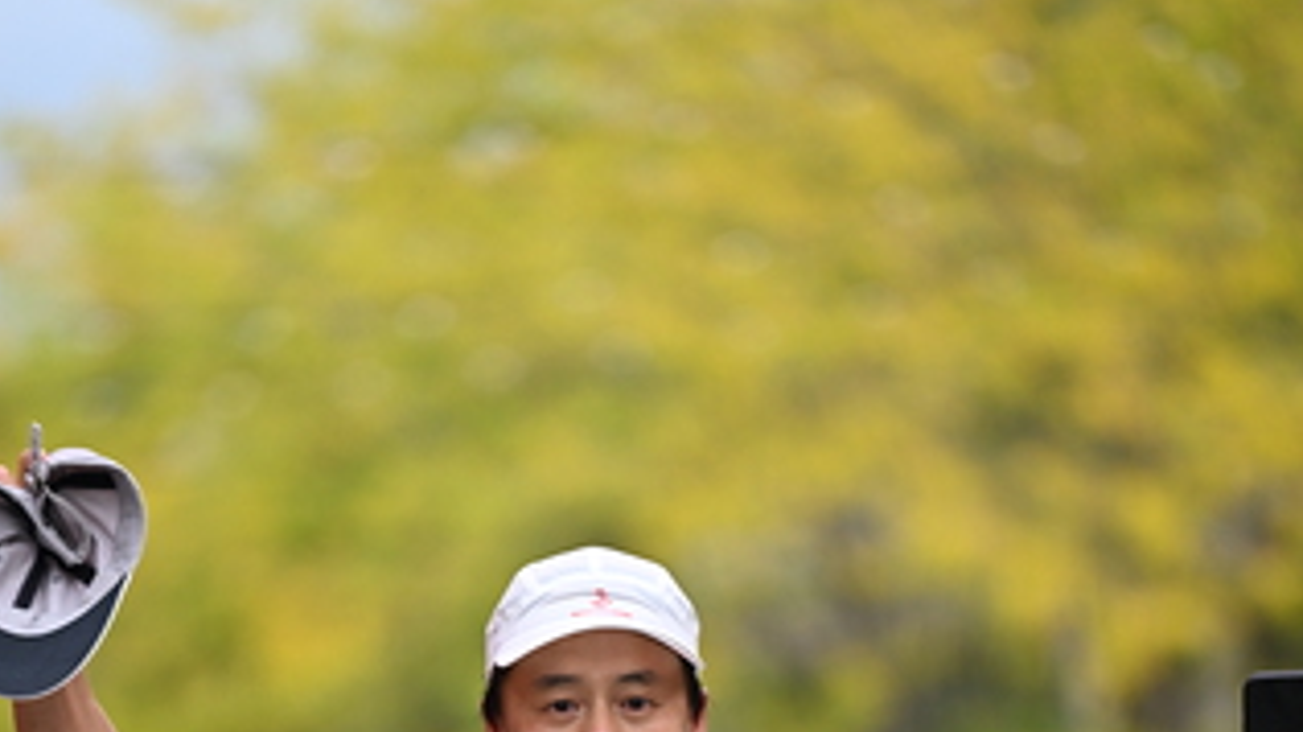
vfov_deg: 3.4
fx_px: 12260
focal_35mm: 355
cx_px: 680
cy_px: 1057
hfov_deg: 6.1
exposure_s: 1/2000
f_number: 2.8
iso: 640
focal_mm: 195
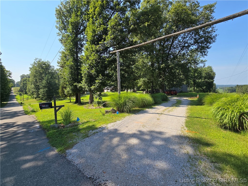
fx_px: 93
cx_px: 124
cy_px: 93
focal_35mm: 13
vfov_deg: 89.9
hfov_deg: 106.2
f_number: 2.2
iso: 50
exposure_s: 1/1709
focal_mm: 2.2
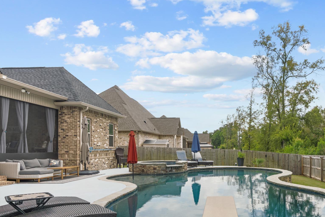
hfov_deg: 67.2
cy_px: 153
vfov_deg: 48.3
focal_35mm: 26
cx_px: 221
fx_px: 235
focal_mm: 16
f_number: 8
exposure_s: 1/2000
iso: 100
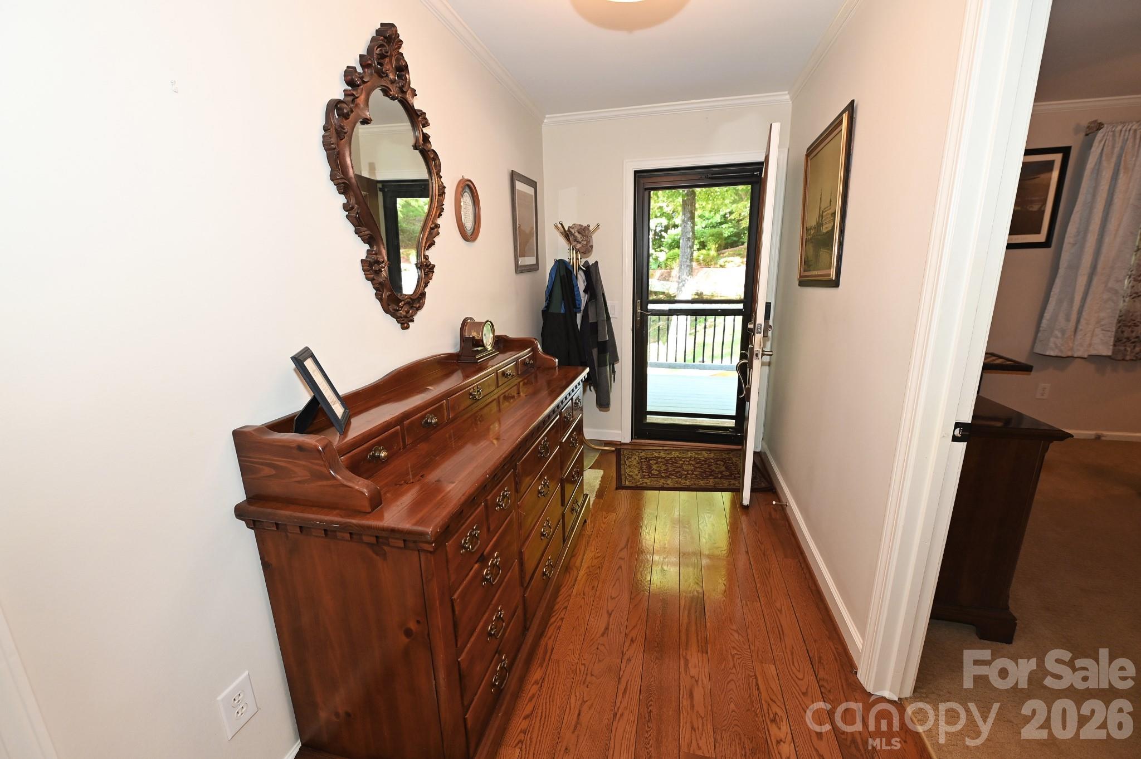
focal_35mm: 14
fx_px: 443
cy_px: 380
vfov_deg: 81.1
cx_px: 570
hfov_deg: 104.3
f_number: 4
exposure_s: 1/60
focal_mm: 14
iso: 800
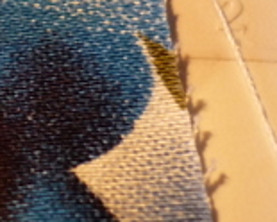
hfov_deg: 14.6
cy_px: 18
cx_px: -100
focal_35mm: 125
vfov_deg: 12.2
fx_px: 1025
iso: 200
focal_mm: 5.5
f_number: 2.8
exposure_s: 1/30
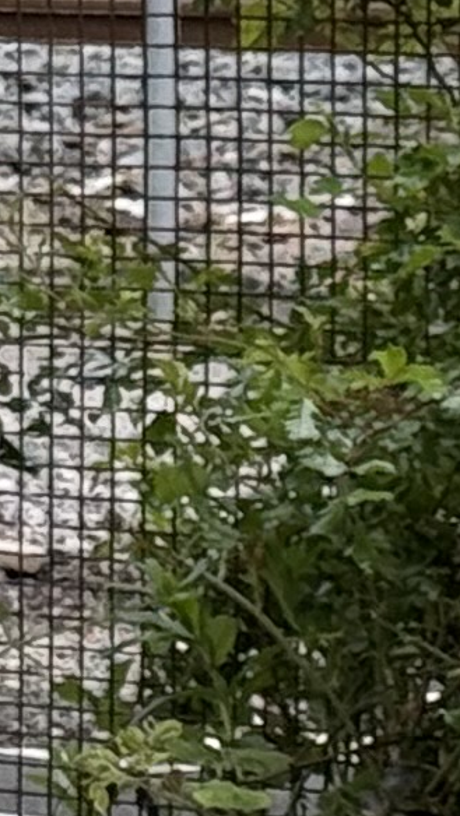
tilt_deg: -5.3
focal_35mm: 361
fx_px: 7819
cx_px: -1861
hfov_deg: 3.1
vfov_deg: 6.0
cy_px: 122
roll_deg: +1.3
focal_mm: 6.76
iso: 64
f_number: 1.78
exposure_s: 1/1513
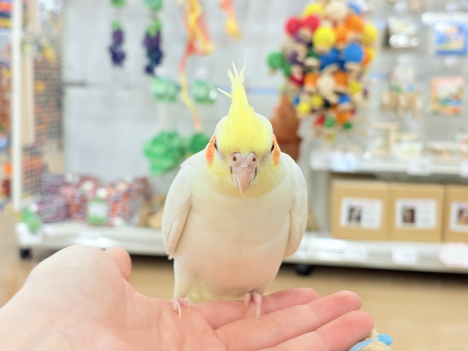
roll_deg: -0.7
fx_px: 703
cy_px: 176
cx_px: 234
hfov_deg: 36.8
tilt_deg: -6.7
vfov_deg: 28.0
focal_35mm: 52
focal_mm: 5.96
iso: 50
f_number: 1.6
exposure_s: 1/50
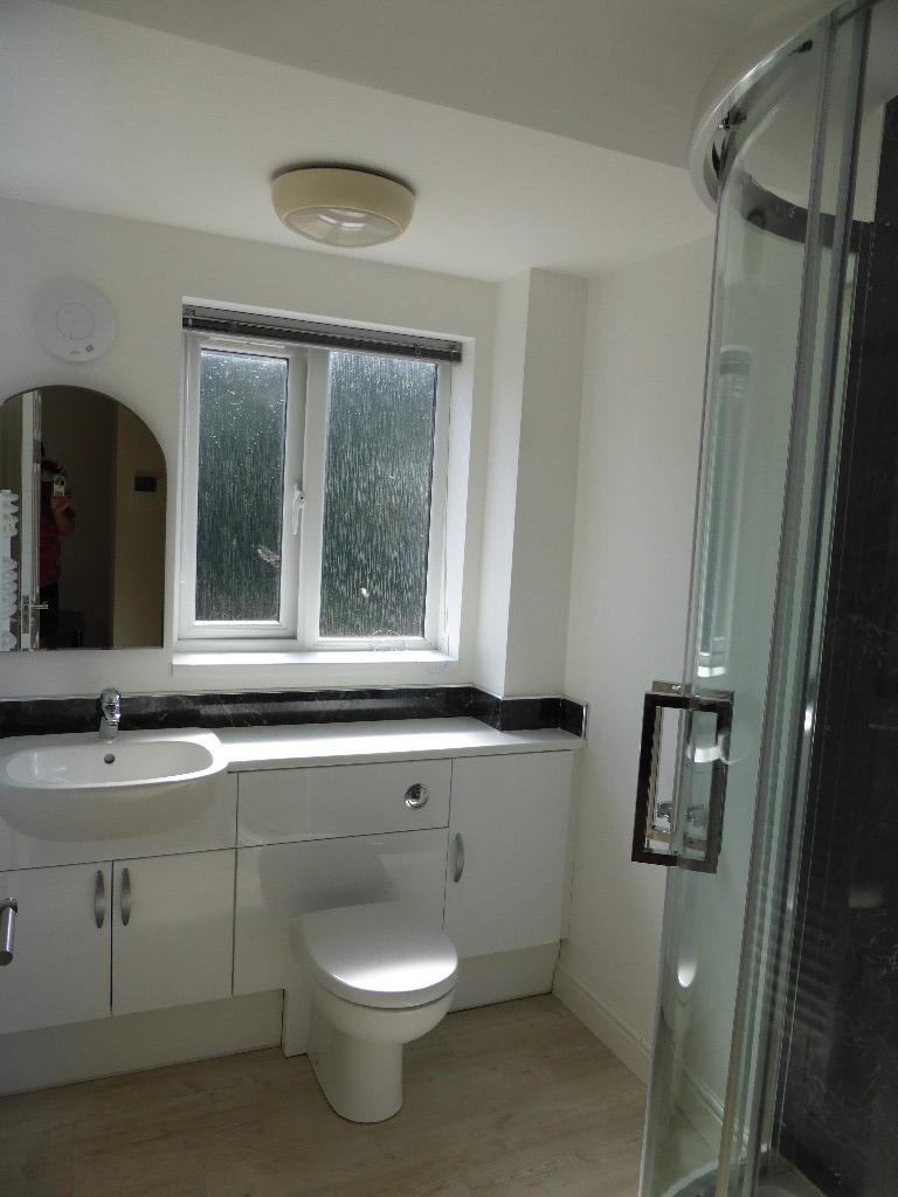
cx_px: 449
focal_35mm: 24
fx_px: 830
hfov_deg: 56.8
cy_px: 598
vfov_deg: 71.6
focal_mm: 4.3
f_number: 3.3
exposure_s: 1/320
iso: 100
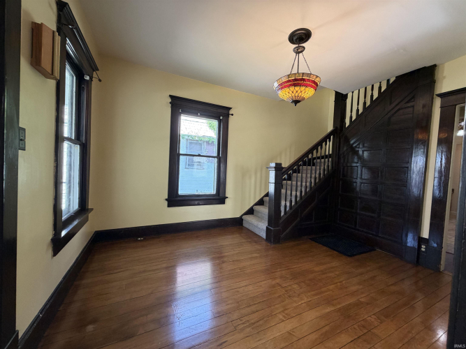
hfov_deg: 102.1
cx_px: 233
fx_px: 188
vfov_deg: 85.7
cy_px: 174
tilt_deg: -1.9
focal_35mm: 14
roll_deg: -2.8
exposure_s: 1/120
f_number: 2.2
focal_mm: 2.22
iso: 250
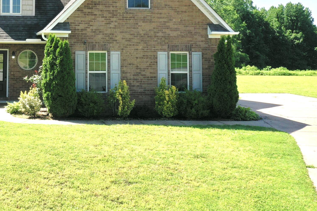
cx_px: 44
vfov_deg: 23.5
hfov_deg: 34.1
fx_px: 493
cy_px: 16
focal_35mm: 56
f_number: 6.3
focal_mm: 10.26
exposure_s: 1/500
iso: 100
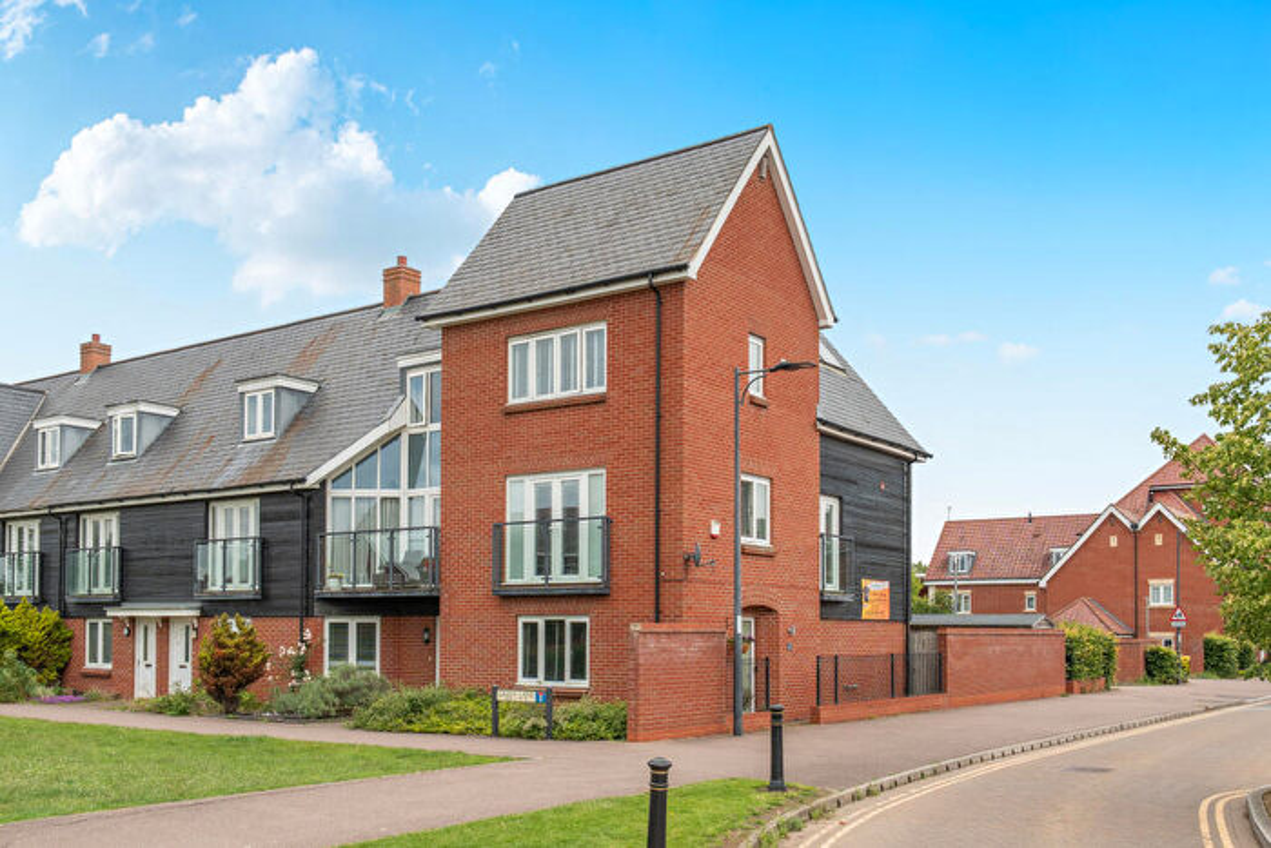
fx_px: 1095
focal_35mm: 31
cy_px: 424
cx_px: 636
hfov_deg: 60.3
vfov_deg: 42.3
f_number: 8
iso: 400
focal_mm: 21
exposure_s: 1/640
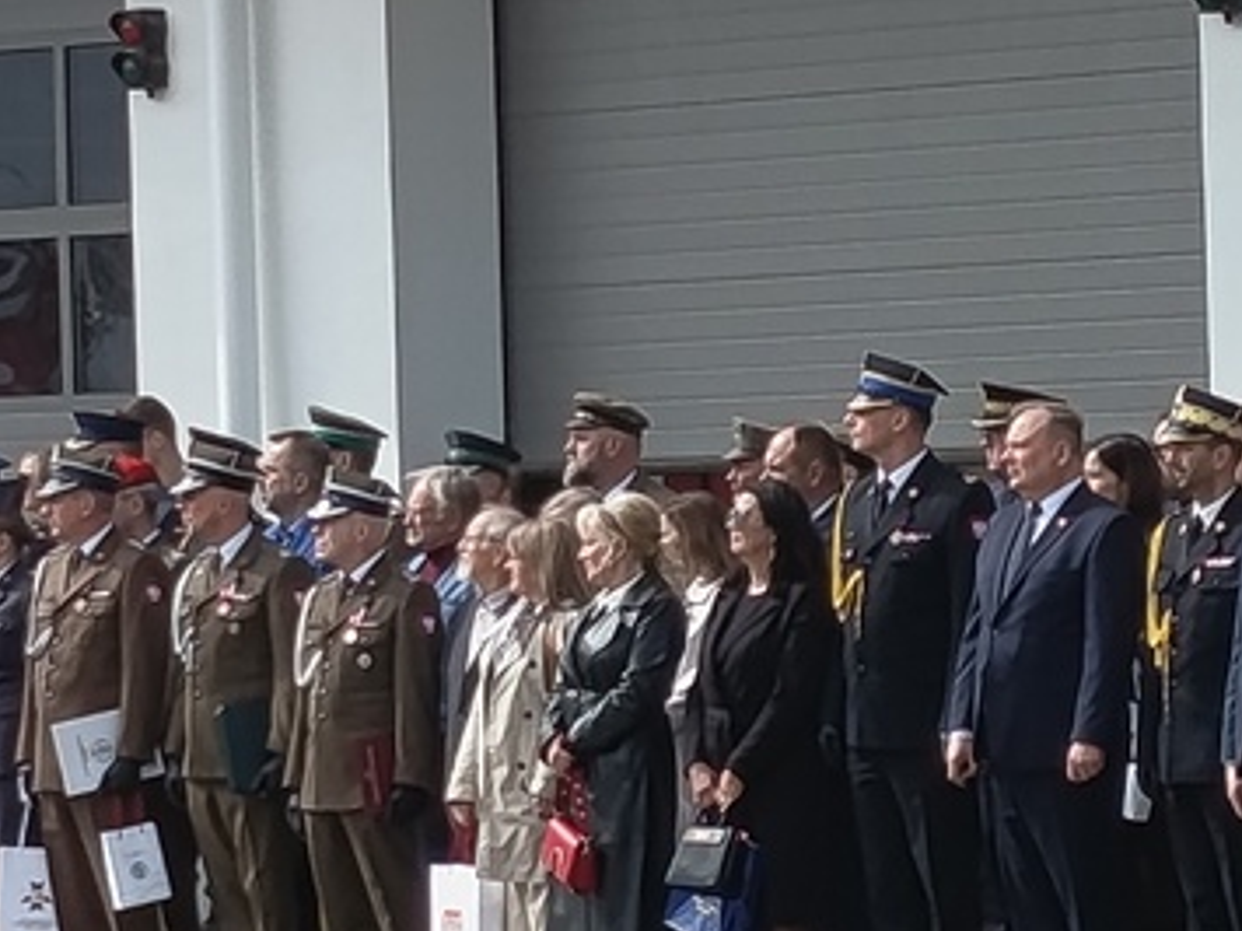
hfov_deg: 6.9
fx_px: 10258
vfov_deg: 5.2
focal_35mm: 286
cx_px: 1037
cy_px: 749
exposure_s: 1/449
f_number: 1.7
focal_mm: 5.27
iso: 53
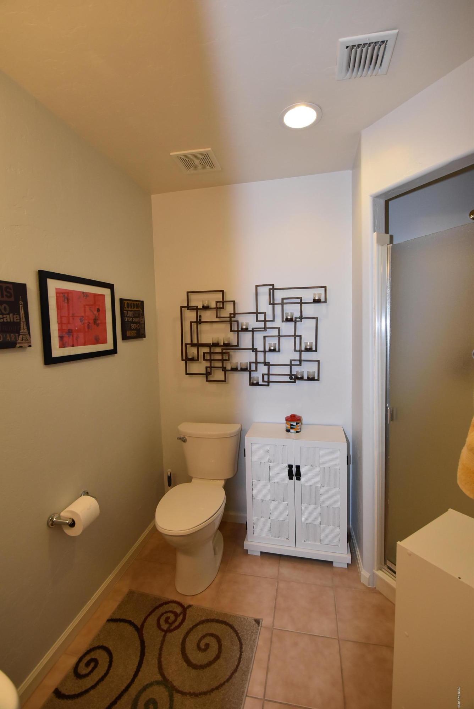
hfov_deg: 77.4
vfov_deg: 100.4
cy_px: 354
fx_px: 296
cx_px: 237
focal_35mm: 15
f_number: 4.5
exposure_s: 1/100
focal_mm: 10
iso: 800
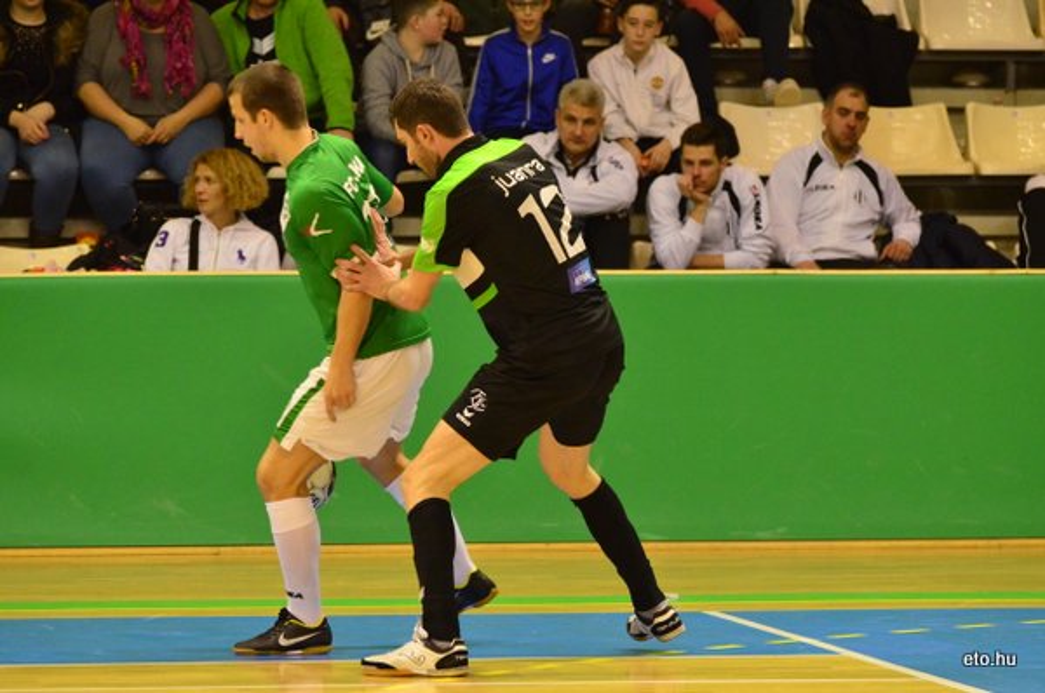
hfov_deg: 8.1
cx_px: 522
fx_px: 7390
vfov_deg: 5.4
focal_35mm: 255
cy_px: 346
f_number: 5
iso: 4000
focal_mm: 170
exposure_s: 1/320
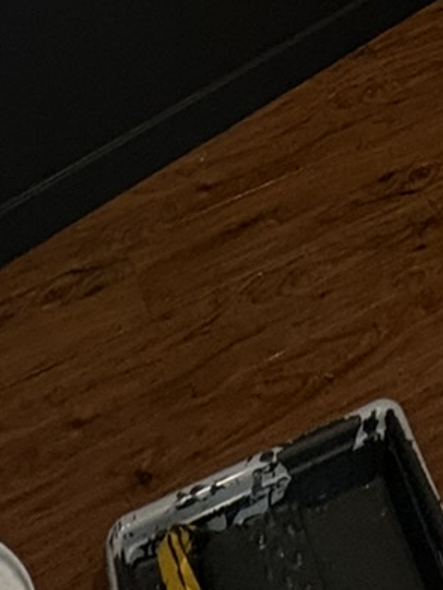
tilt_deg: -2.7
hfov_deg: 19.7
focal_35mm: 73
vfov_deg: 16.5
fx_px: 1245
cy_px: -712
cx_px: 416
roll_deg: +2.0
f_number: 2.2
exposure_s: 1/60
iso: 400
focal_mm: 2.22
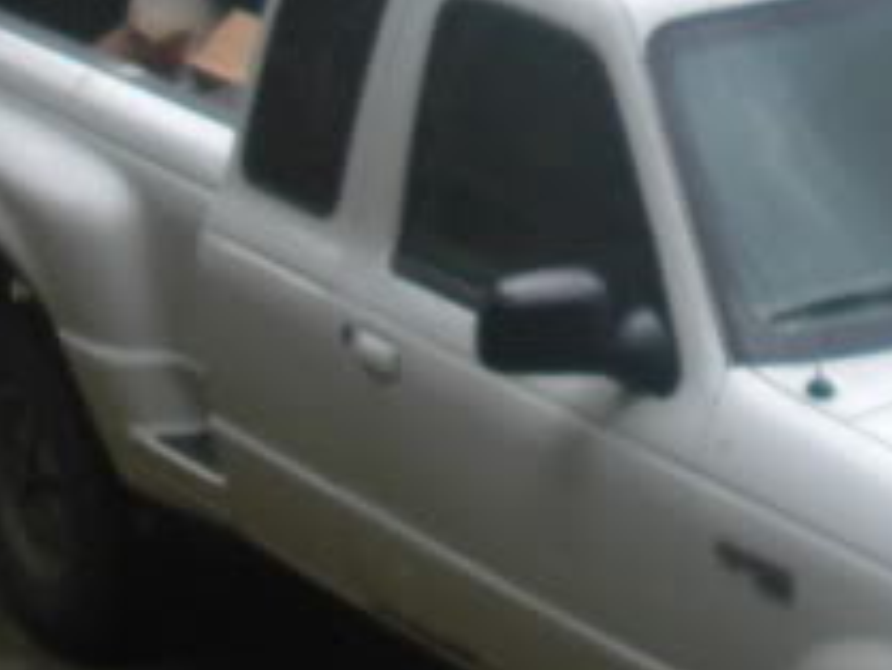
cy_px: -141
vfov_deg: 8.4
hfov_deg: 11.2
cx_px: 674
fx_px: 4538
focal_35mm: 176
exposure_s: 1/500
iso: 50
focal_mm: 6.3
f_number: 2.8
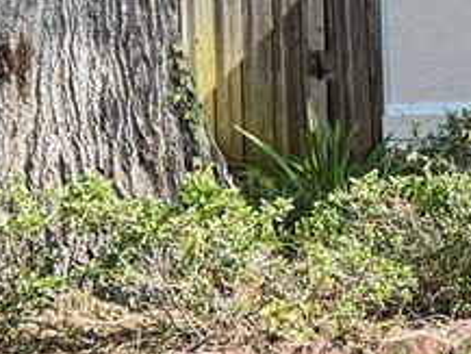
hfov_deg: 9.2
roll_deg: +0.7
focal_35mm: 177
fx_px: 2410
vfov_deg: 8.4
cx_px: 1339
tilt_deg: -2.0
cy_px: 102
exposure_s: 1/1618
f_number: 1.78
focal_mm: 6.76
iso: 100
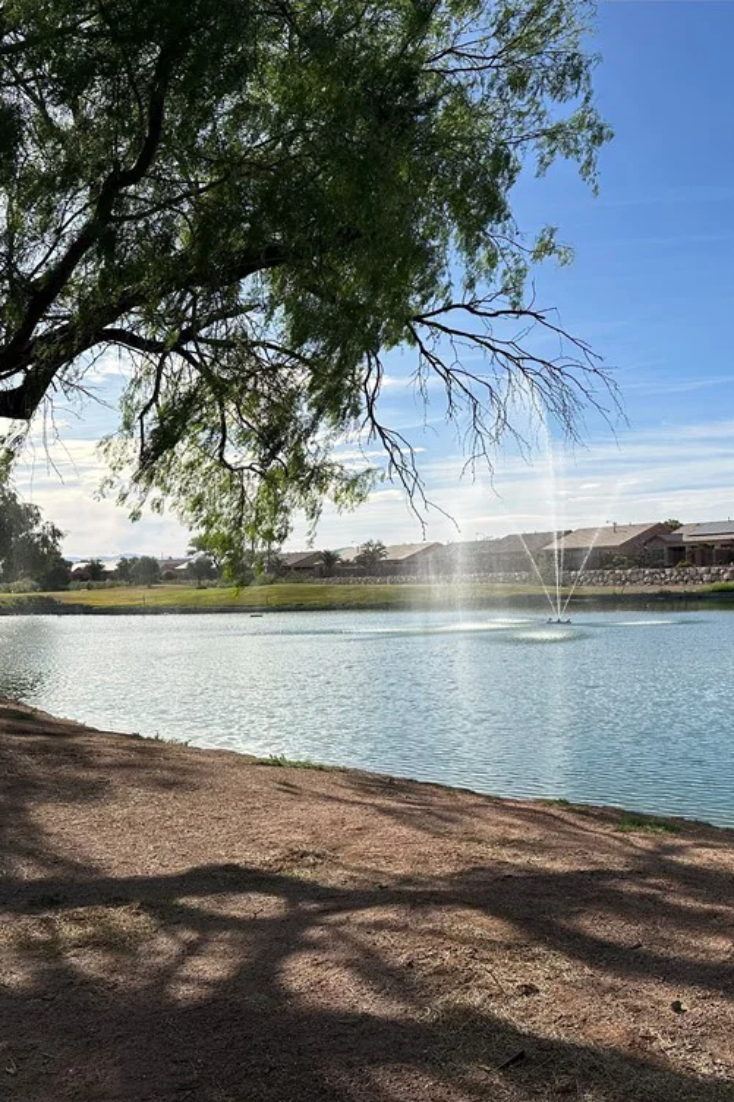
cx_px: 522
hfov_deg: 38.2
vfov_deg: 55.8
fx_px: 1040
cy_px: 561
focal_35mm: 34
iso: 80
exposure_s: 1/7576
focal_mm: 6.86
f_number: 1.78
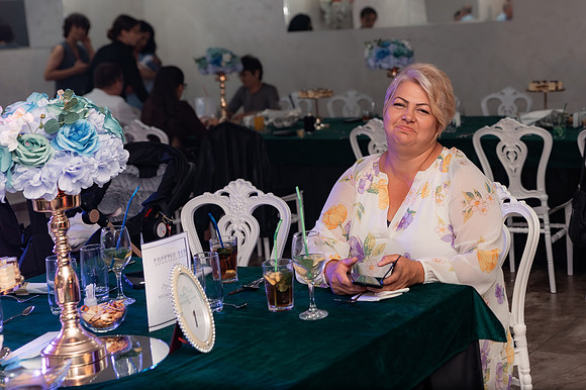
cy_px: 124
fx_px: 1063
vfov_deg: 20.7
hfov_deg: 30.5
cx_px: 399
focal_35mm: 65
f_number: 3.5
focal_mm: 48
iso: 1250
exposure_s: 1/250
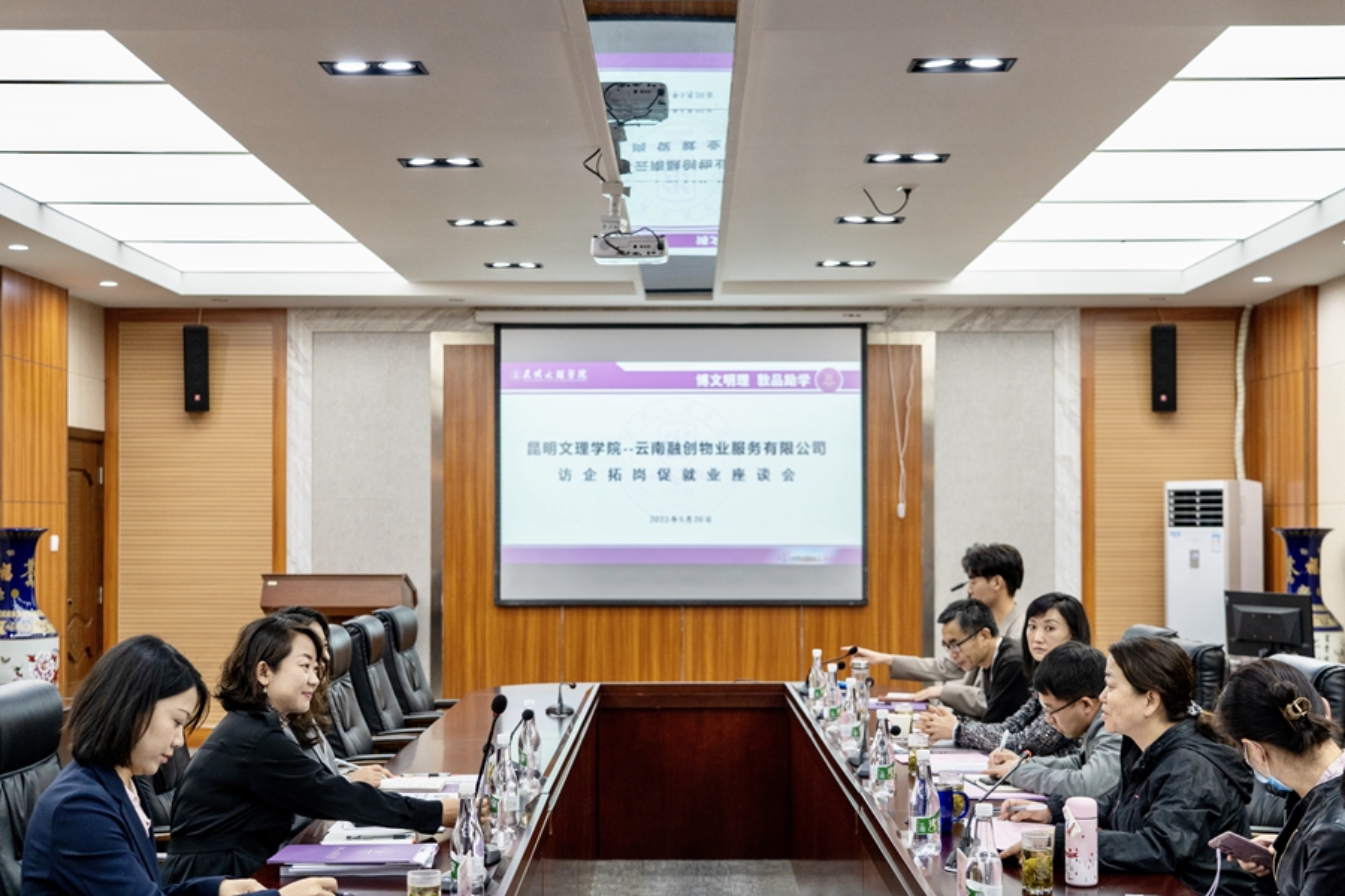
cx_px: 672
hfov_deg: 41.1
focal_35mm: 48
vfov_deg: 28.1
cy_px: 448
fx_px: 1793
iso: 1600
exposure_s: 1/200
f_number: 4
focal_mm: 48
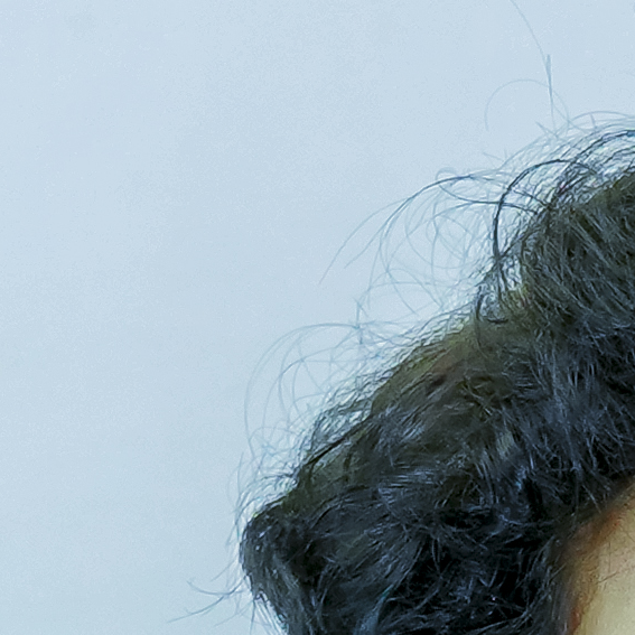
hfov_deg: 4.2
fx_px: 8592
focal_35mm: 414
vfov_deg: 4.2
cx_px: 759
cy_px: 1102
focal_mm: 46
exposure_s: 1/200
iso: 2000
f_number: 4
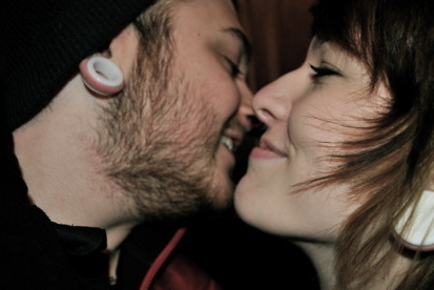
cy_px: 163
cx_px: 218
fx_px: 483
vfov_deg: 33.4
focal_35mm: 40
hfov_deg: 48.4
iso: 160
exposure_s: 1/60
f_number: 3.8
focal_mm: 22
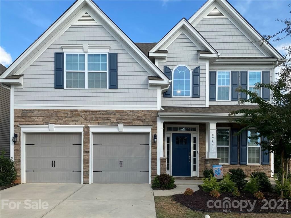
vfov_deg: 53.0
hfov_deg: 67.3
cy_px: 109
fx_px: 218
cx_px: 146
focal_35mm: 26
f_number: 1.8
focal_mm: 4.25
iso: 32
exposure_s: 1/1608
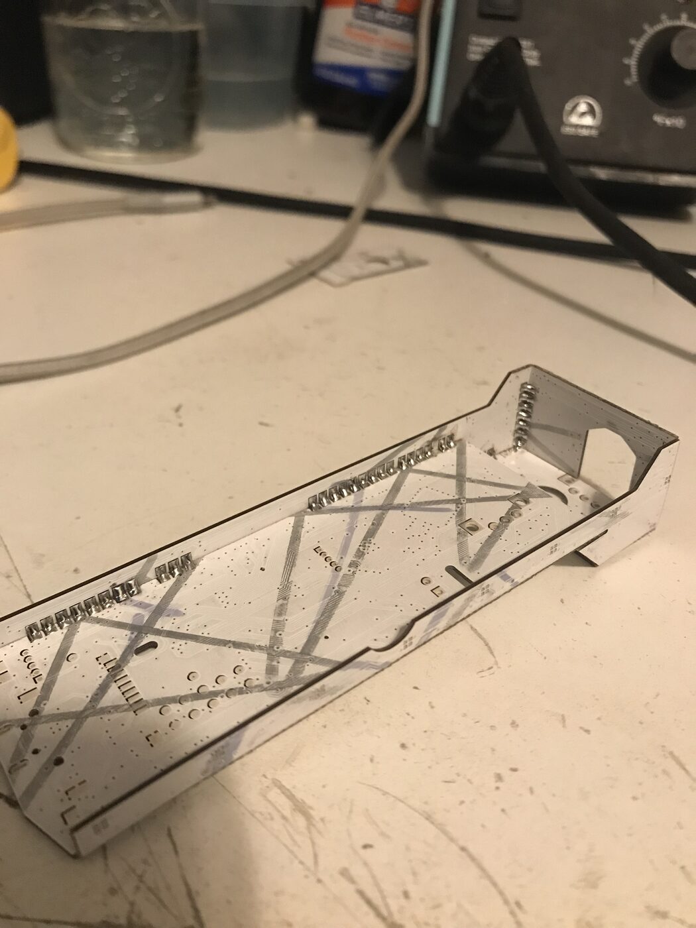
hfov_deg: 49.7
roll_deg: -4.4
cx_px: 348
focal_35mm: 28
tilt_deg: -31.8
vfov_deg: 63.4
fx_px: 751
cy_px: 464
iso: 100
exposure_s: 1/15
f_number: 1.8
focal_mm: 3.99
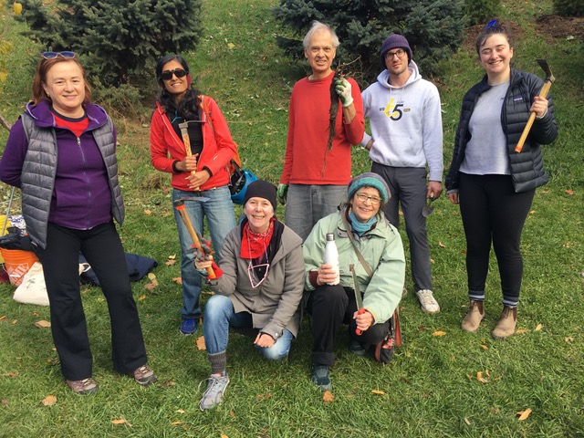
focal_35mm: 29
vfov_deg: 48.2
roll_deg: -0.5
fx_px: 489
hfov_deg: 61.7
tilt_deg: -5.4
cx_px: 292
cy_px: 219
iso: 25
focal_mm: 4.15
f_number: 2.2
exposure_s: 1/291
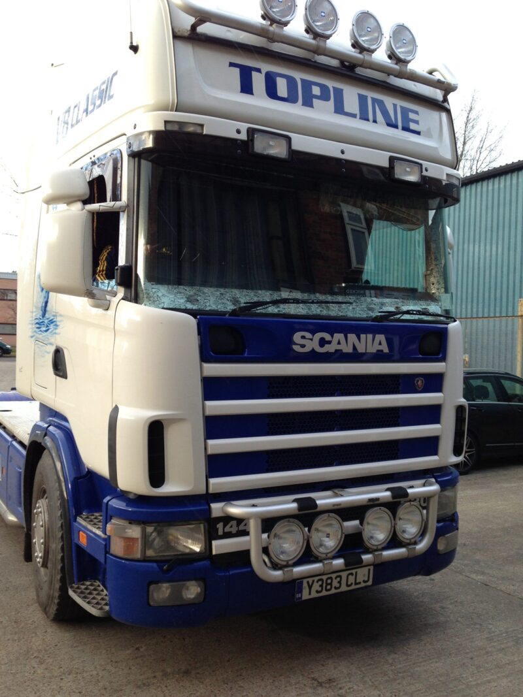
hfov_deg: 42.9
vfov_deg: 55.4
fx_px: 665
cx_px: 262
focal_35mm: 33
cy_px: 348
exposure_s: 1/120
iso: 64
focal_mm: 4.13
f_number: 2.4
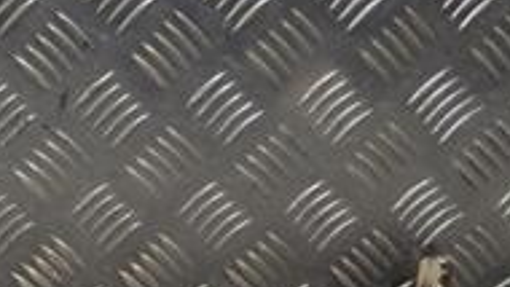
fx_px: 1610
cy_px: 499
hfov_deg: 17.6
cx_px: 19
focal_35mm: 119
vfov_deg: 9.7
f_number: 4
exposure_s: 1/50
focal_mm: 24
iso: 100
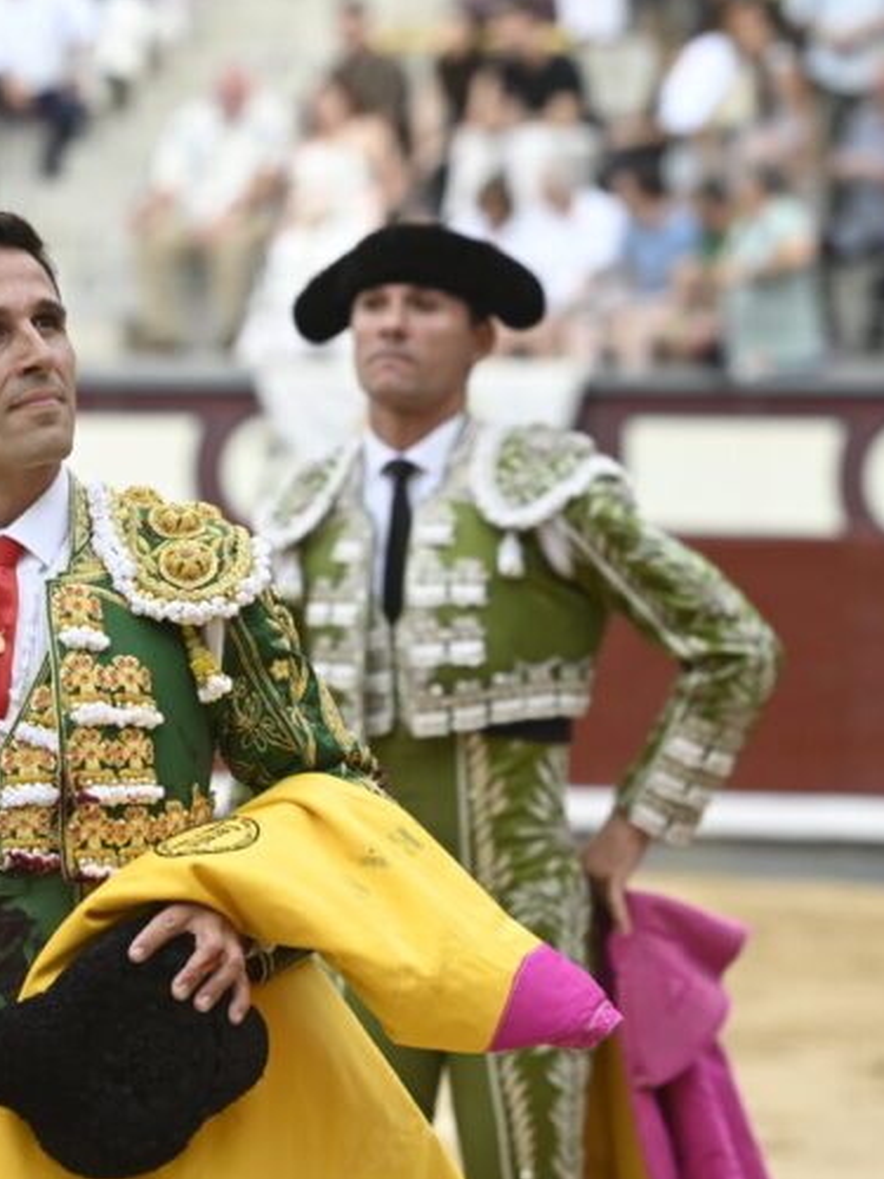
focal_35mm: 332
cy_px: 594
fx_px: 11305
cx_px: -14
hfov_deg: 4.5
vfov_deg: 6.0
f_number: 4
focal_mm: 150
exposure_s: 1/640
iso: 640
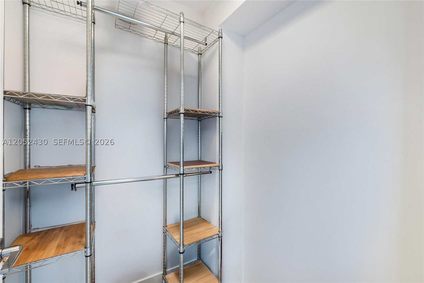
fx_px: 165
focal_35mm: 14
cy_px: 142
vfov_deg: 81.2
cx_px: 212
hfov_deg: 104.3
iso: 100
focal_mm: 7
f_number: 5.6
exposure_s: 1/10
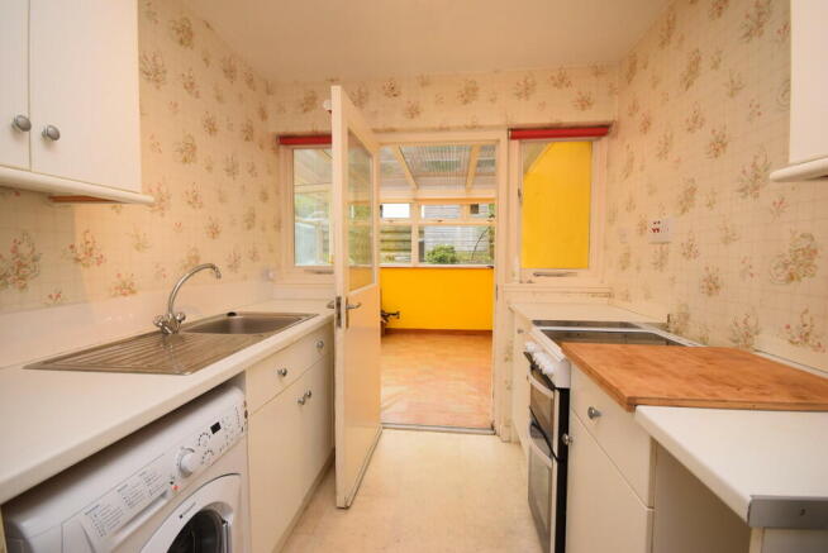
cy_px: 276
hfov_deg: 100.4
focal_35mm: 15
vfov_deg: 77.4
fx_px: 345
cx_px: 414
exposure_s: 1/125
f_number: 5.6
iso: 800
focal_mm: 10
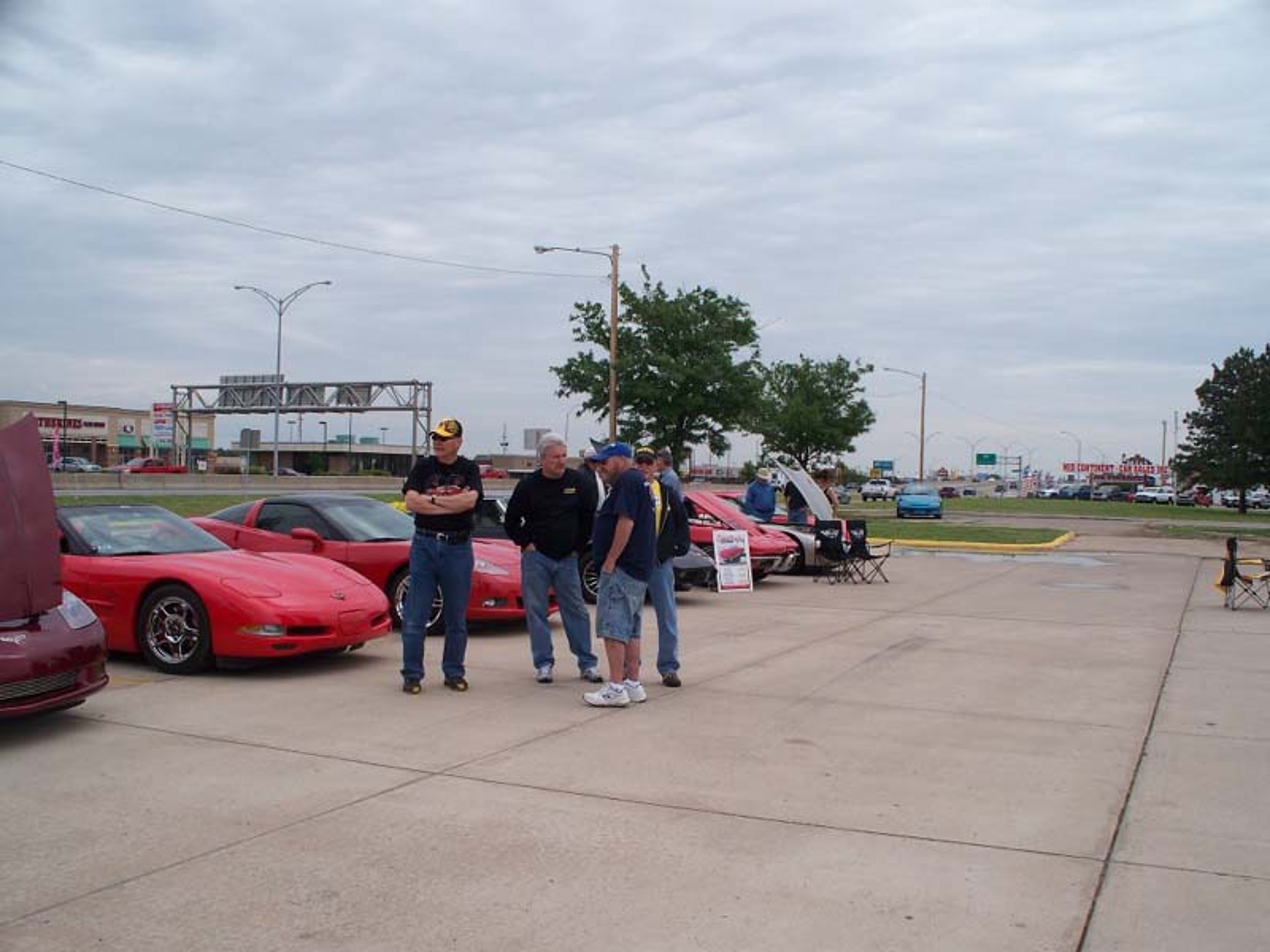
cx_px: 635
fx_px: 1321
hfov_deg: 51.4
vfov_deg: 39.7
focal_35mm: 36
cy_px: 476
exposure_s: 1/400
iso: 64
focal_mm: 7.5
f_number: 5
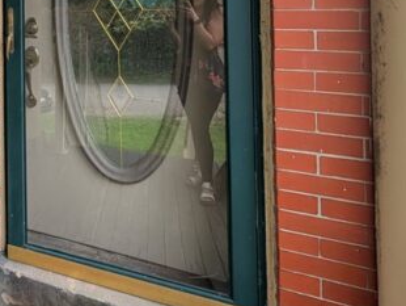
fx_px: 364
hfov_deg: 43.6
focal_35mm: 31
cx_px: -50
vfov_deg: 39.8
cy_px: -3
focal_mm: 2.02
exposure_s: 1/352
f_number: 1.7
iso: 41
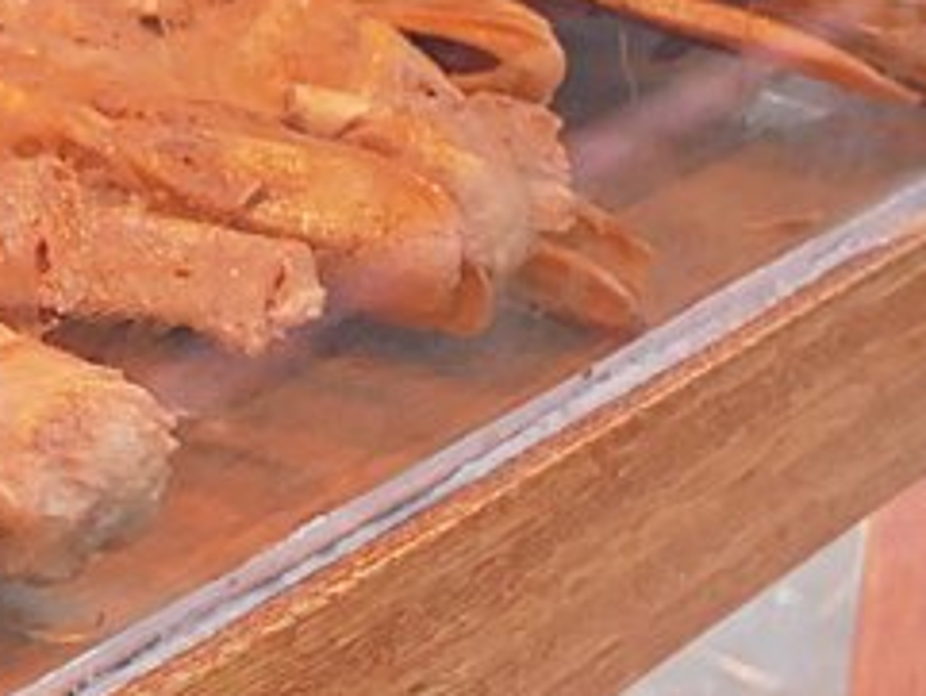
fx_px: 3105
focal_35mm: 116
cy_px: 294
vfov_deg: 12.8
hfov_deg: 14.7
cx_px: -780
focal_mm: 14
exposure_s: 1/60
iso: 800
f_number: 2.5
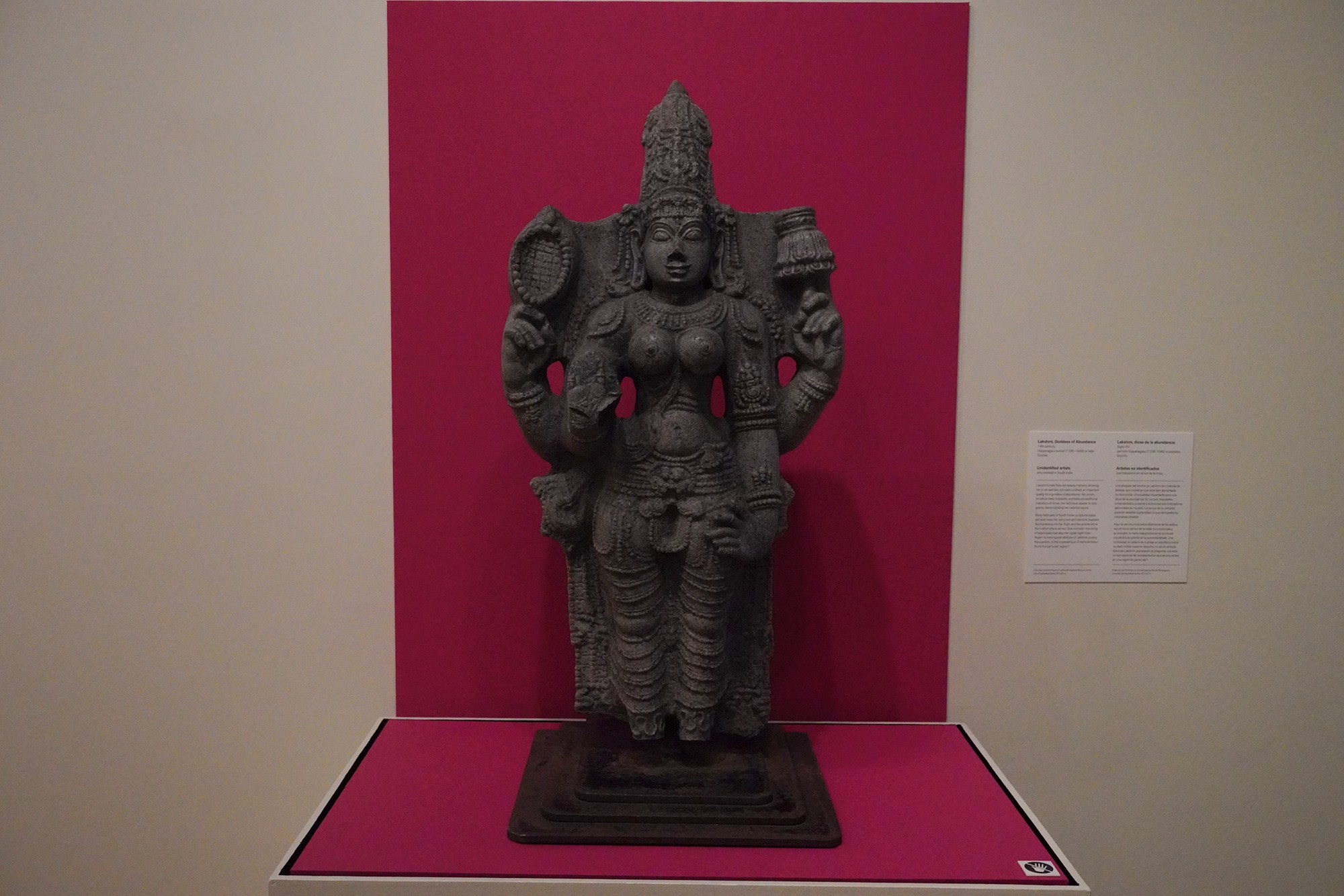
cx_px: 672
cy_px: 448
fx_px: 1269
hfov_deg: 55.8
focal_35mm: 34
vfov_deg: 38.9
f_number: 8
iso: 12800
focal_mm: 34
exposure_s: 1/100
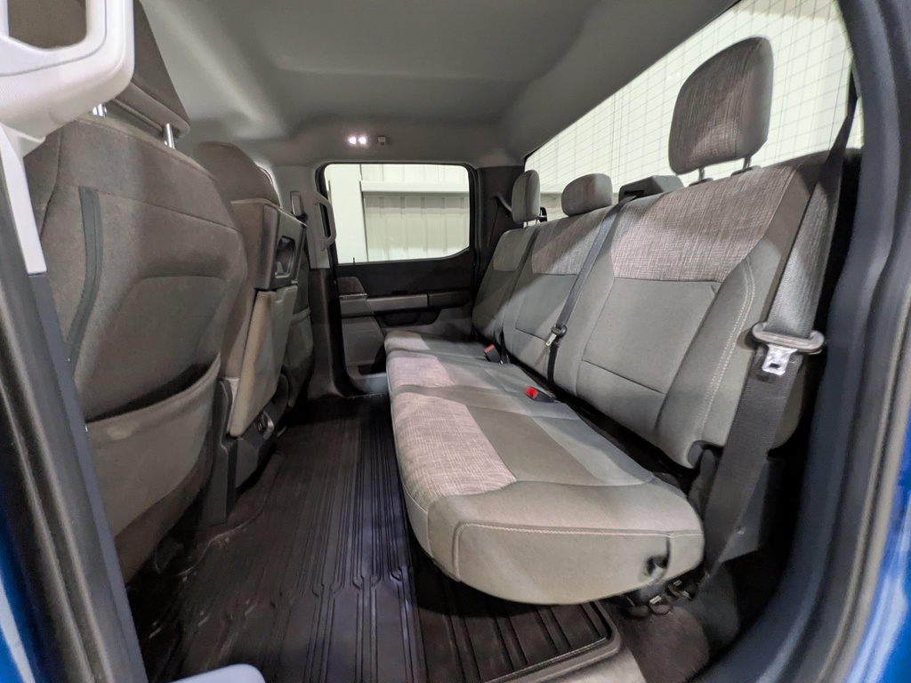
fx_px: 368
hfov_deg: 102.1
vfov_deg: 85.7
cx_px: 456
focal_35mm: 14
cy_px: 342
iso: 321
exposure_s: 1/30
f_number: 2.2
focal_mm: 1.83
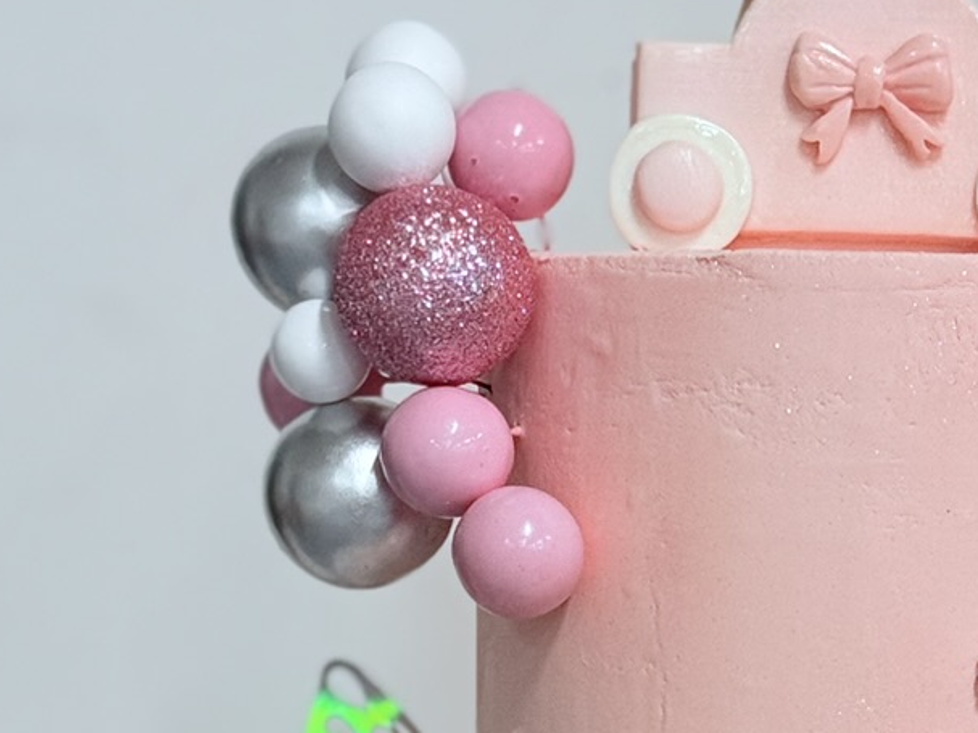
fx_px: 4576
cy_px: 1145
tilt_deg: -9.1
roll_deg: -2.0
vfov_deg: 8.9
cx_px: 931
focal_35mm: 162
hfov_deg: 12.1
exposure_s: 1/50
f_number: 1.78
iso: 80
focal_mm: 6.76
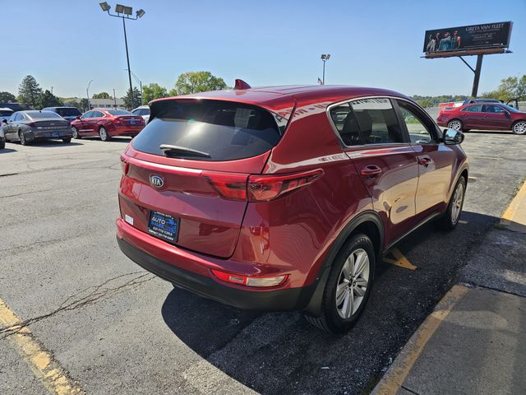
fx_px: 349
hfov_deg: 73.9
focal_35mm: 23
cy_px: 198
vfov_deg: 58.9
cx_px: 263
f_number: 1.7
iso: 10
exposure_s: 1/474
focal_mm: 6.3
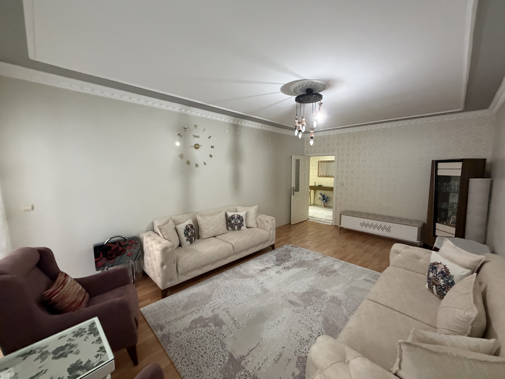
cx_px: 252
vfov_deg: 85.7
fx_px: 204
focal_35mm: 14
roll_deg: -0.2
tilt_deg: -6.0
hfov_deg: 102.1
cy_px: 190
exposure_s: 1/50
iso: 640
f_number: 2.2
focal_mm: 2.22
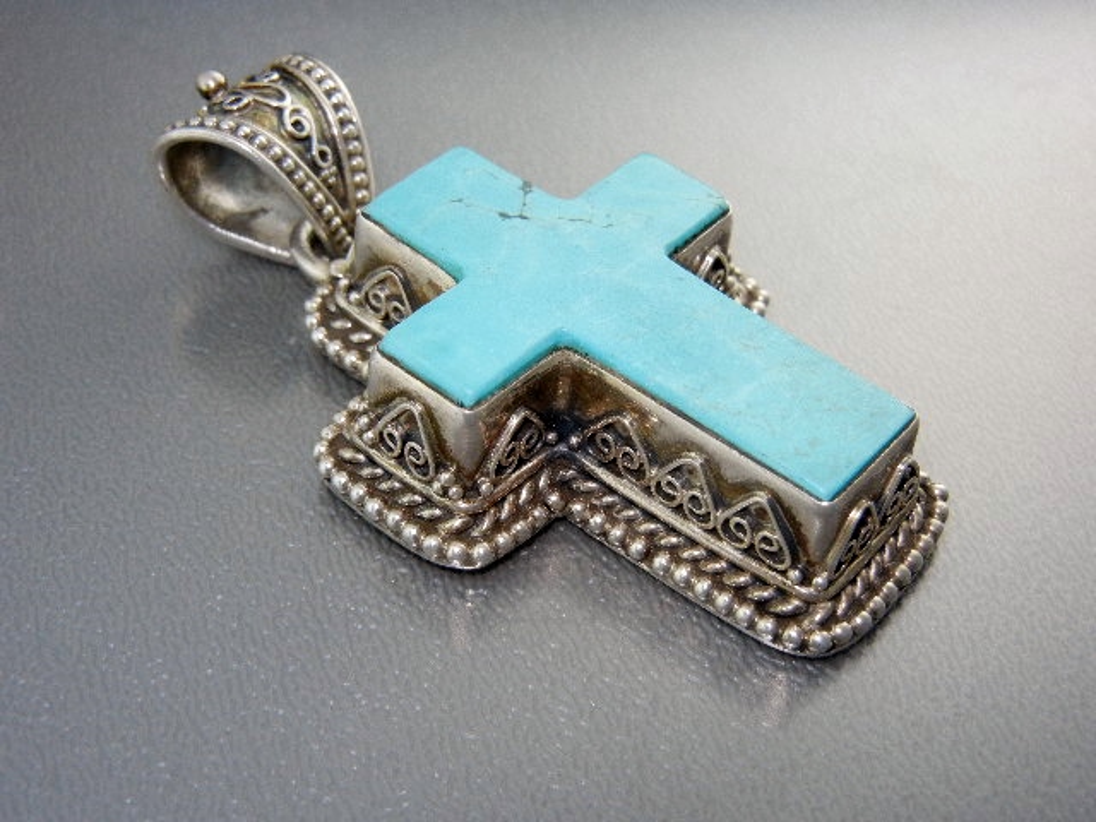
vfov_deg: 24.8
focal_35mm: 59
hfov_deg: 32.7
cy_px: 411
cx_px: 548
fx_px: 1868
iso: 200
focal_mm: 10.6
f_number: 4
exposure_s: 1/30.1
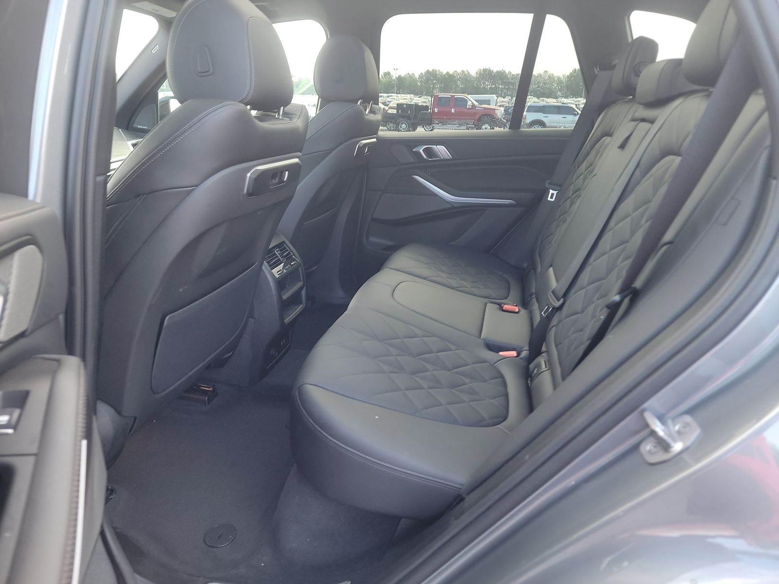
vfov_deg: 56.8
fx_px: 540
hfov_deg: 71.6
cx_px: 390
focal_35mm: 24
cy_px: 292
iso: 184
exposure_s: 1/59
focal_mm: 6.7
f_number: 1.8
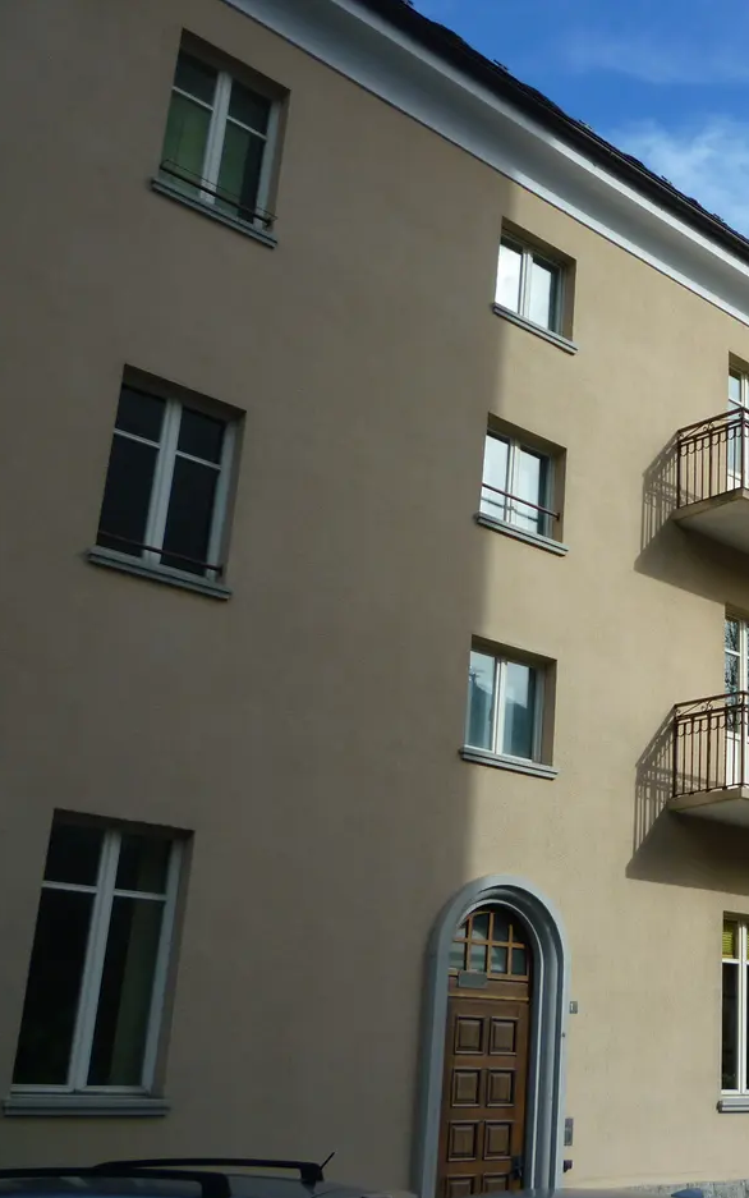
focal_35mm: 42
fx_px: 1371
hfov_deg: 28.3
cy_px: 612
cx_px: 784
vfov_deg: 47.2
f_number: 4
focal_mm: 5.2
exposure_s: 1/500
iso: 80
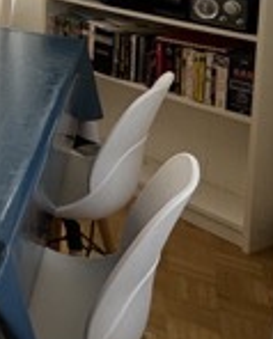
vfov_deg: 27.7
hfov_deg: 16.6
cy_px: -76
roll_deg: -0.7
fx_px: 594
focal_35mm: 59
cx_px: -321
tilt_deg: -5.2
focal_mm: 2.22
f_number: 2.2
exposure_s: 1/102
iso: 40
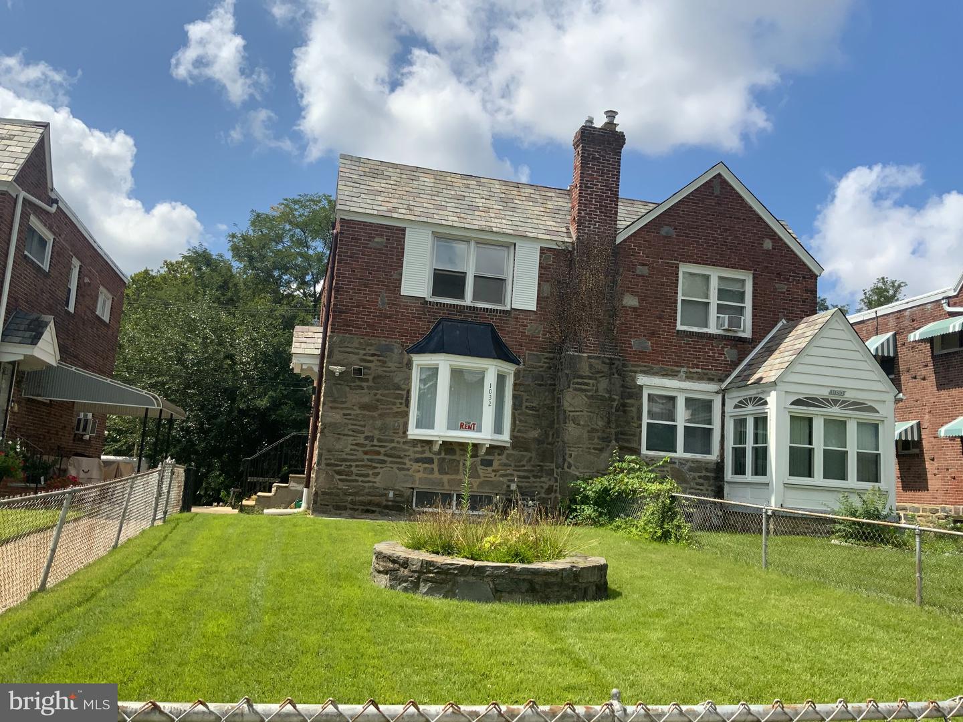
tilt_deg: +9.2
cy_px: 361
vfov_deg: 48.2
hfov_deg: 61.7
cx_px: 482
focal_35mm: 29
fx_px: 807
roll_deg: -3.6
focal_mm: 3
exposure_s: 1/2667
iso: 20
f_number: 1.8
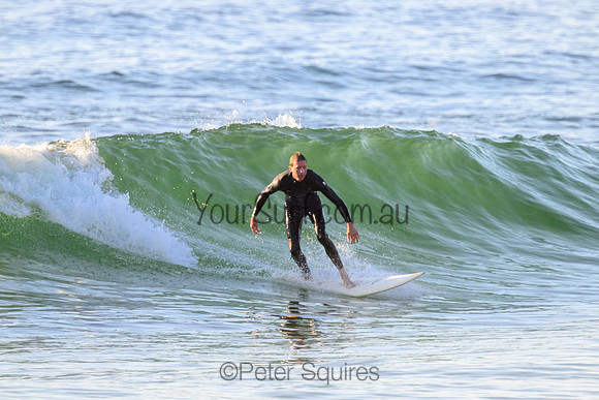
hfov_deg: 2.6
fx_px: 13314
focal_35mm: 800
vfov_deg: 1.7
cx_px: 300
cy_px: 200
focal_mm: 800
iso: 2800
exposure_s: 1/2000
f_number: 11
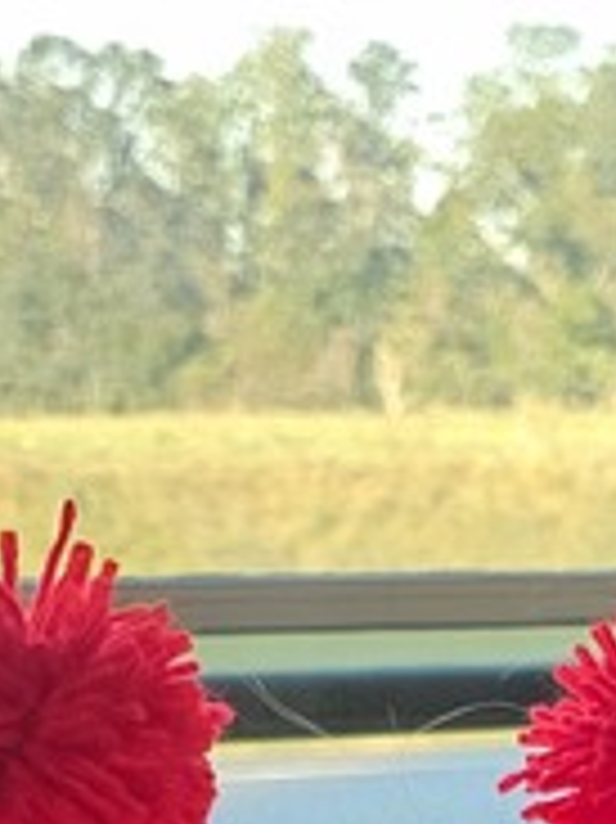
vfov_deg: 13.5
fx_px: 3064
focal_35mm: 129
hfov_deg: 10.9
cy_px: 1549
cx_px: 1030
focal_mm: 6.3
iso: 250
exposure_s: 1/120
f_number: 1.7
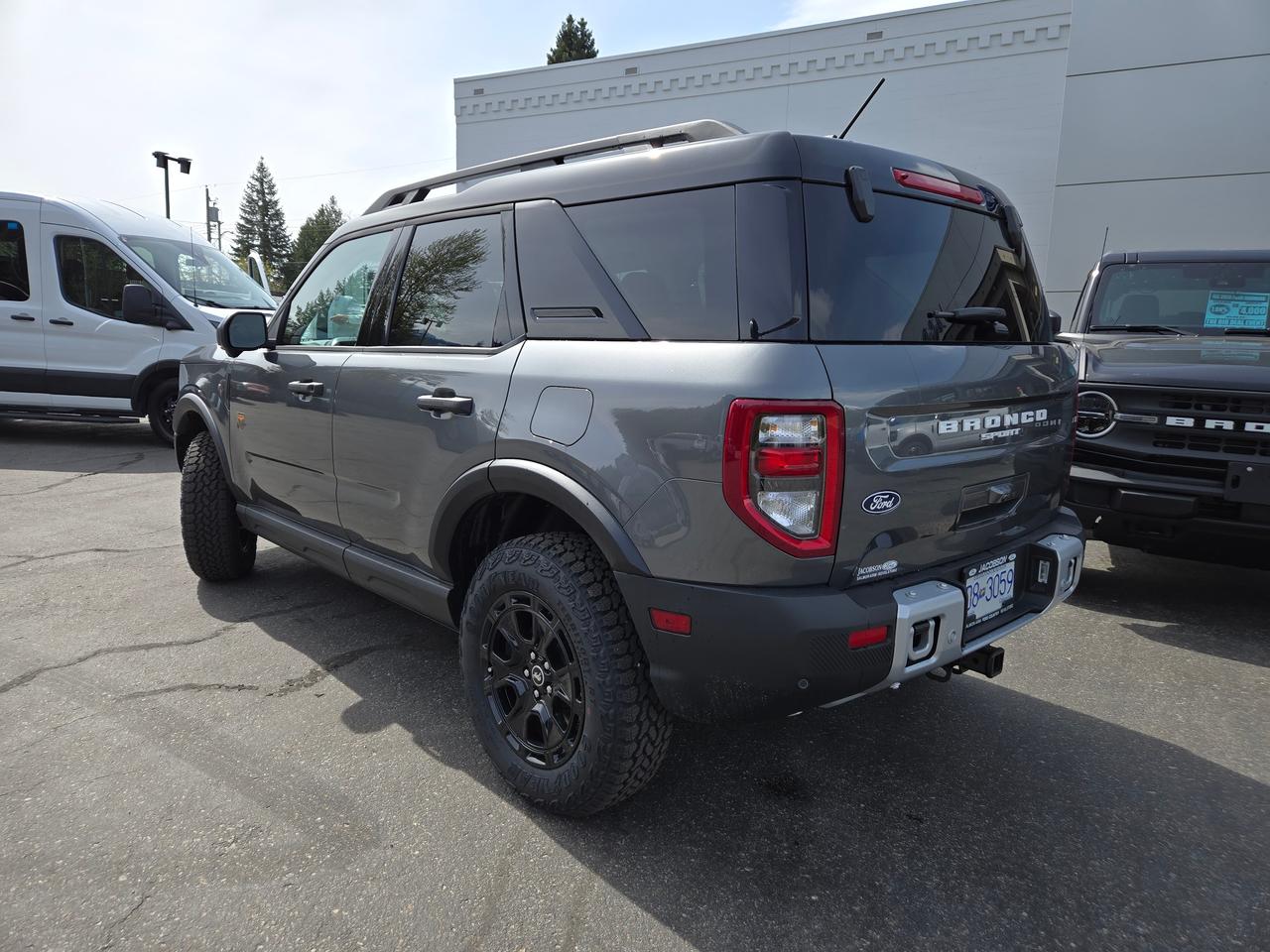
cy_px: 476
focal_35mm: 23
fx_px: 844
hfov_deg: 73.9
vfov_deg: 58.9
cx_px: 635
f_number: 1.8
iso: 25
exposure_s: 1/1318
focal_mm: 5.4
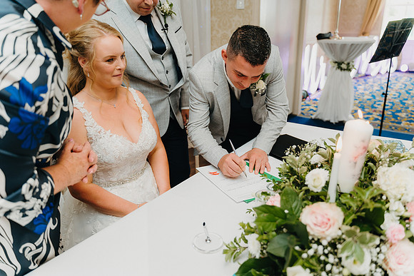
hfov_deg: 65.5
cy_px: 138
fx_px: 322
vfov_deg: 46.4
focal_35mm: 28
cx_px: 207
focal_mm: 28
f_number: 2.8
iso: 800
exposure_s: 1/160
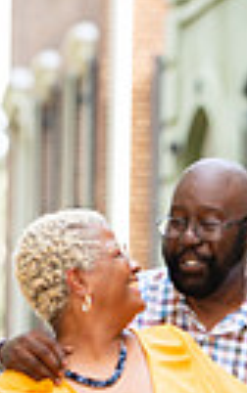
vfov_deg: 4.9
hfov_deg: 3.1
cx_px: 124
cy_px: 481
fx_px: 4600
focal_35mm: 428
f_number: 2.8
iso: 640
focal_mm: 125
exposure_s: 1/1250
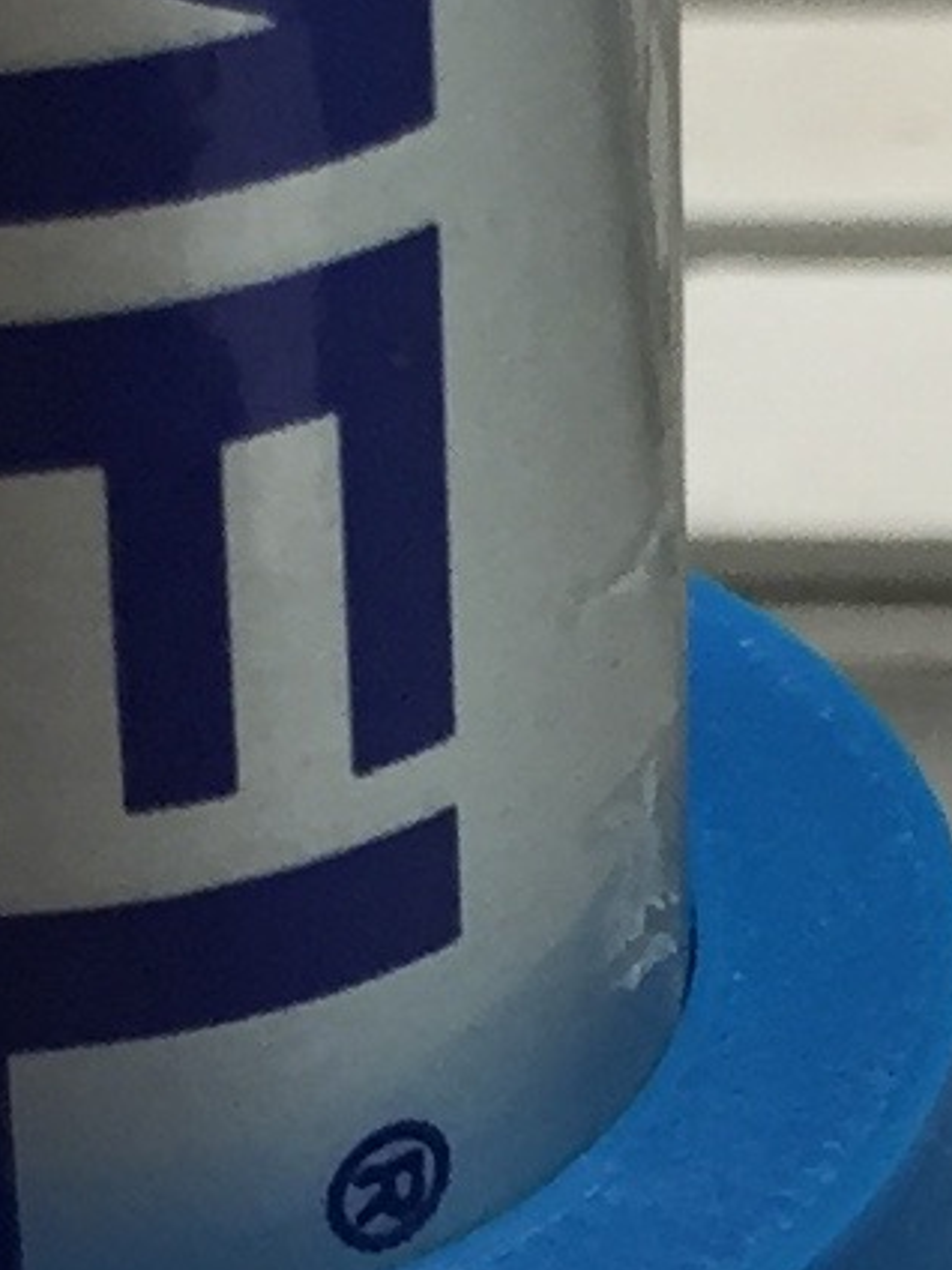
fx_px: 8177
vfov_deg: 8.8
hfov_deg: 6.7
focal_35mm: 223
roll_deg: +1.5
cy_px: 1282
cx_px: 374
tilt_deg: -33.2
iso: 32
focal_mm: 4.15
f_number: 2.2
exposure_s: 1/33
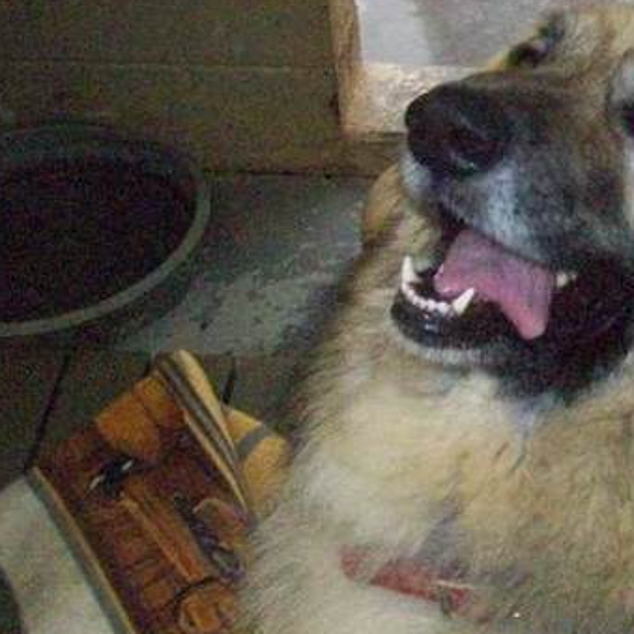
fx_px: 1492
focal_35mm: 72
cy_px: 468
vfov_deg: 23.8
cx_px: 683
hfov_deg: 22.7
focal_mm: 6
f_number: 2.7
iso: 800
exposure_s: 1/128
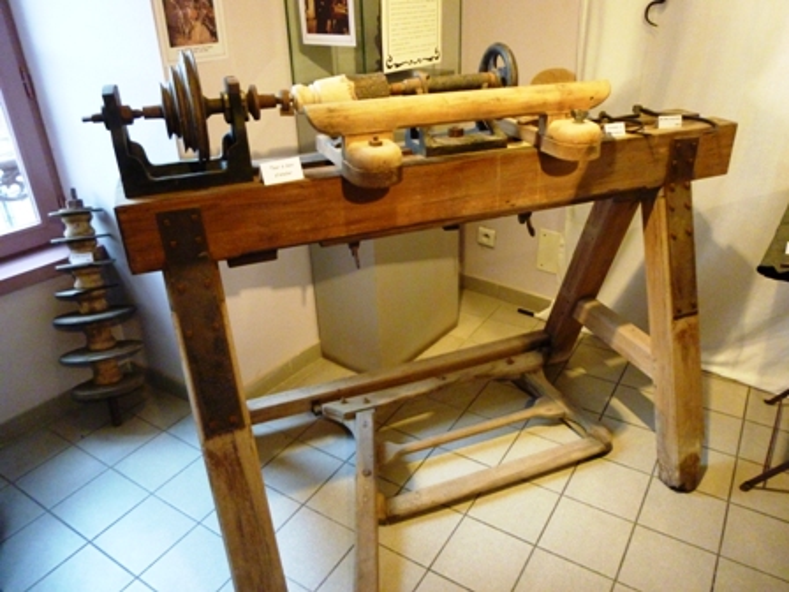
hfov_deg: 69.4
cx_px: 394
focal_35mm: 25
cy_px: 296
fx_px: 570
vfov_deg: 54.9
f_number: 3.1
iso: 800
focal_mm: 4.5
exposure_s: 1/60
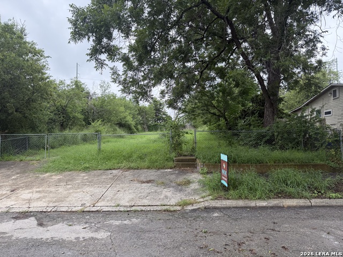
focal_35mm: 24
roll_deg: +0.4
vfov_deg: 56.8
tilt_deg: +0.4
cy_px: 128
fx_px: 238
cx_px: 172
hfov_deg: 71.6
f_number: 1.78
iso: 100
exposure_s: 1/1106
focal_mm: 6.76
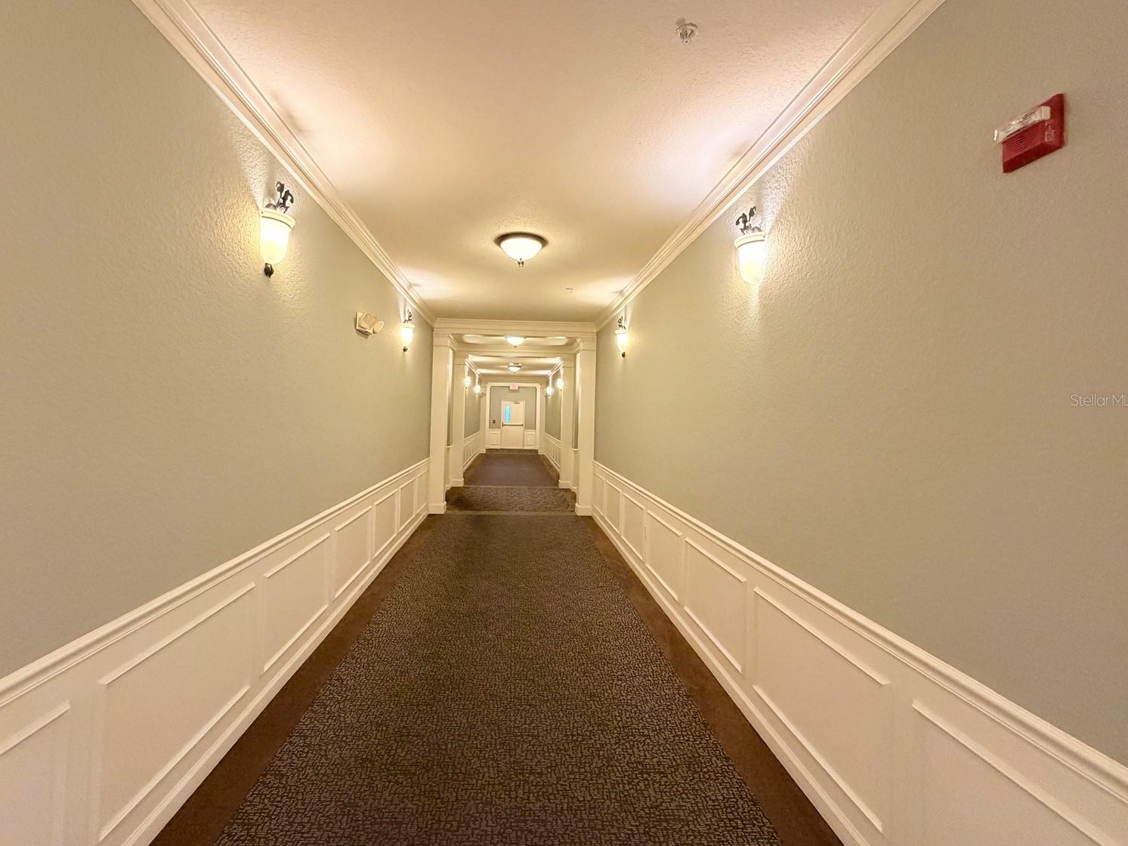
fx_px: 489
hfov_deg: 98.1
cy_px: 400
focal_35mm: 15
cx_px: 537
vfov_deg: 81.7
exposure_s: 1/60
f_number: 2.2
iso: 500
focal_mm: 2.22
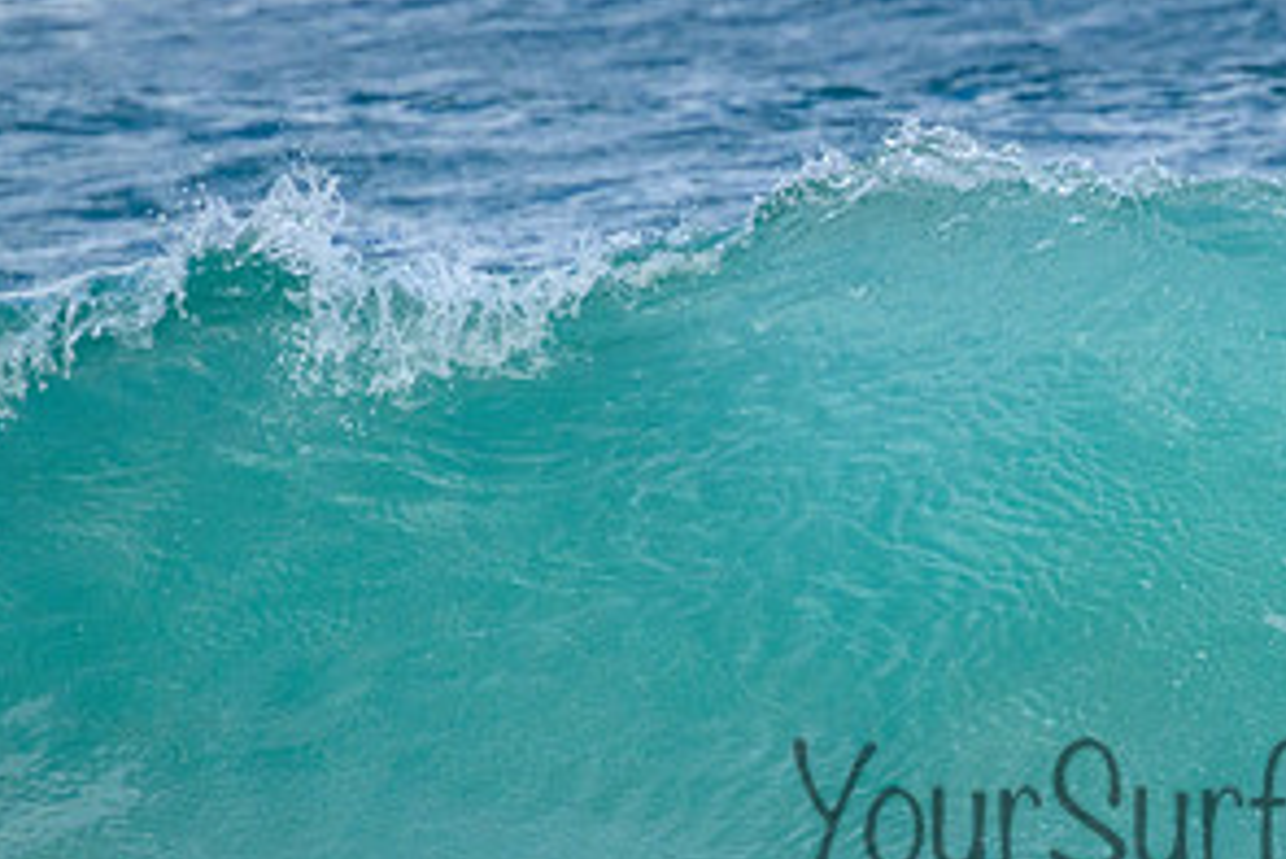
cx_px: 1242
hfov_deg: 1.3
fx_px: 56180
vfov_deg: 0.9
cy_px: 770
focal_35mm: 1572
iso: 1800
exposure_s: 1/2000
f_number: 11
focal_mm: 800
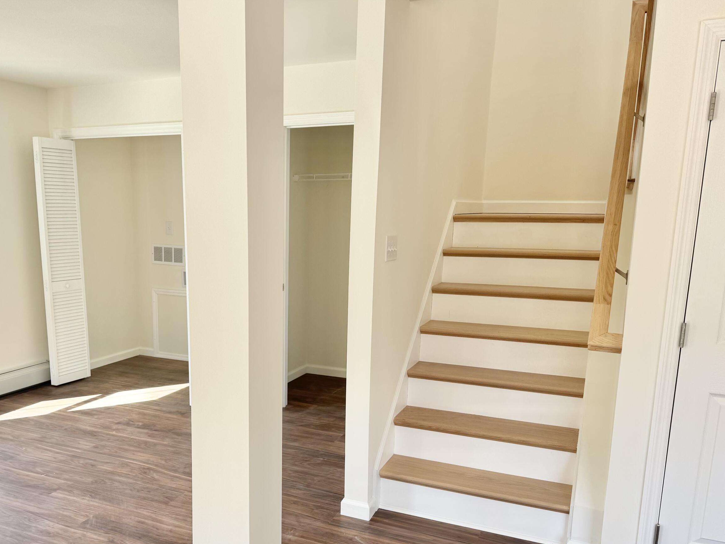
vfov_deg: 45.0
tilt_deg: -12.2
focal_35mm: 31
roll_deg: +0.1
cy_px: 348
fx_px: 649
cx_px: 282
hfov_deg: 57.8
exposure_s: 1/121
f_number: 1.78
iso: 80
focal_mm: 6.76
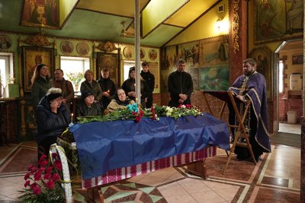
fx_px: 246
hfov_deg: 63.6
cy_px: 102
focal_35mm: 29
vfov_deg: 45.0
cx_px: 152
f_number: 2.8
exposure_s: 1/50
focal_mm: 29
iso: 2500
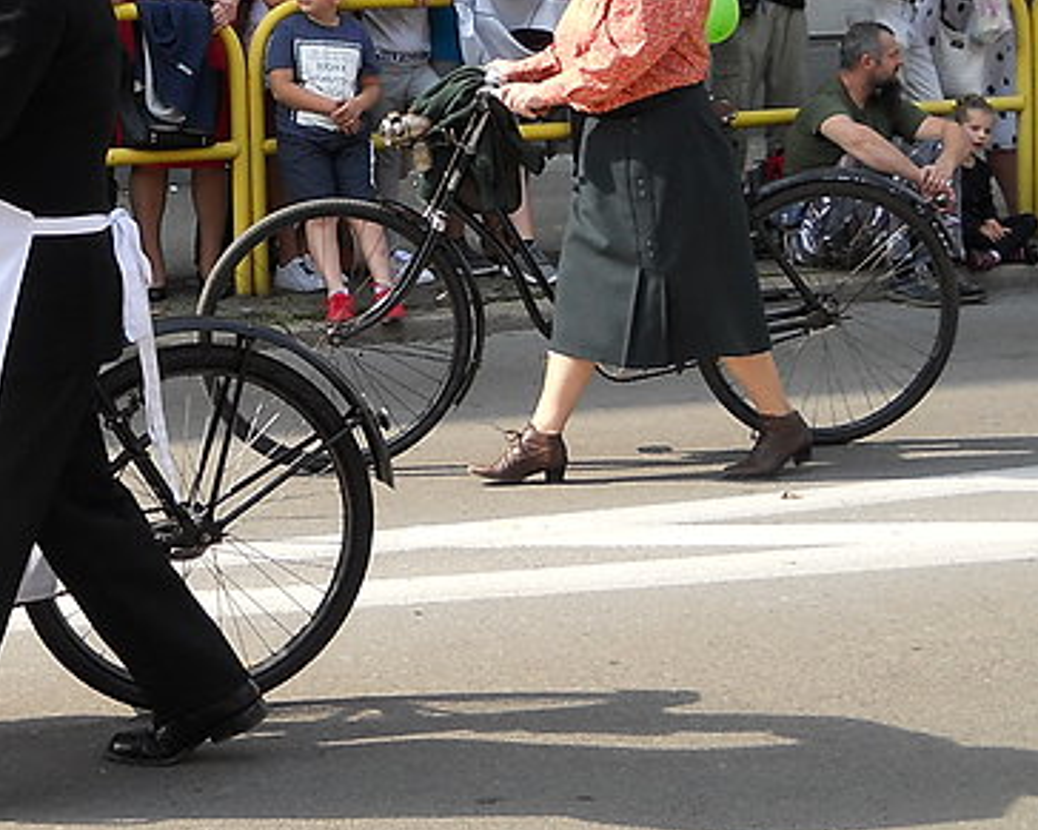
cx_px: 140
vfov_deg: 15.5
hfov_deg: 19.1
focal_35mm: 99
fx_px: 3041
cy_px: 207
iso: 80
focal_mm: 6.72
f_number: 3.1
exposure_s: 1/320
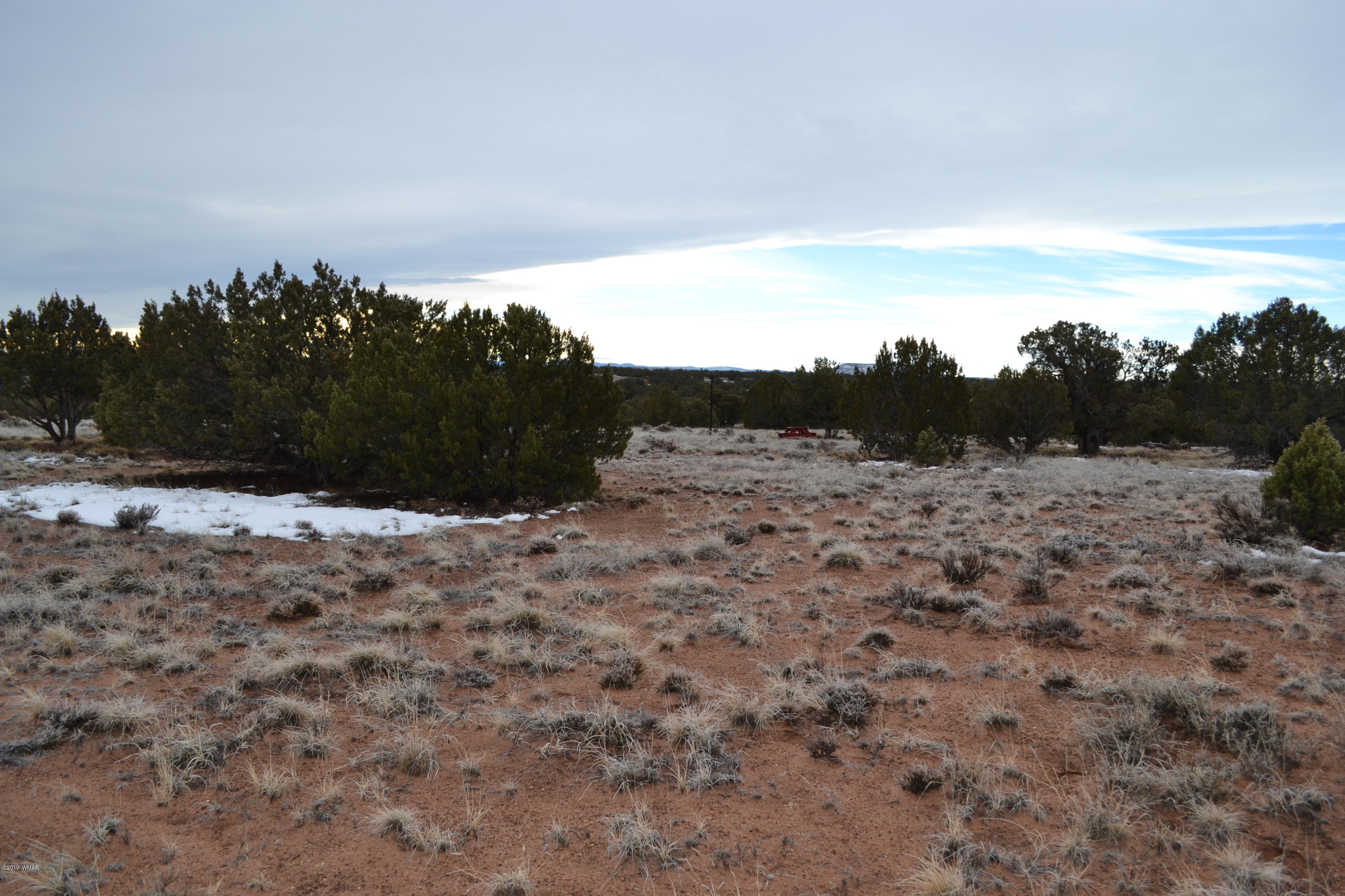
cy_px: 448
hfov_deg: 67.4
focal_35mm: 27
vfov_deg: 47.9
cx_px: 672
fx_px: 1009
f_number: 5.6
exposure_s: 1/200
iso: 100
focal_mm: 18
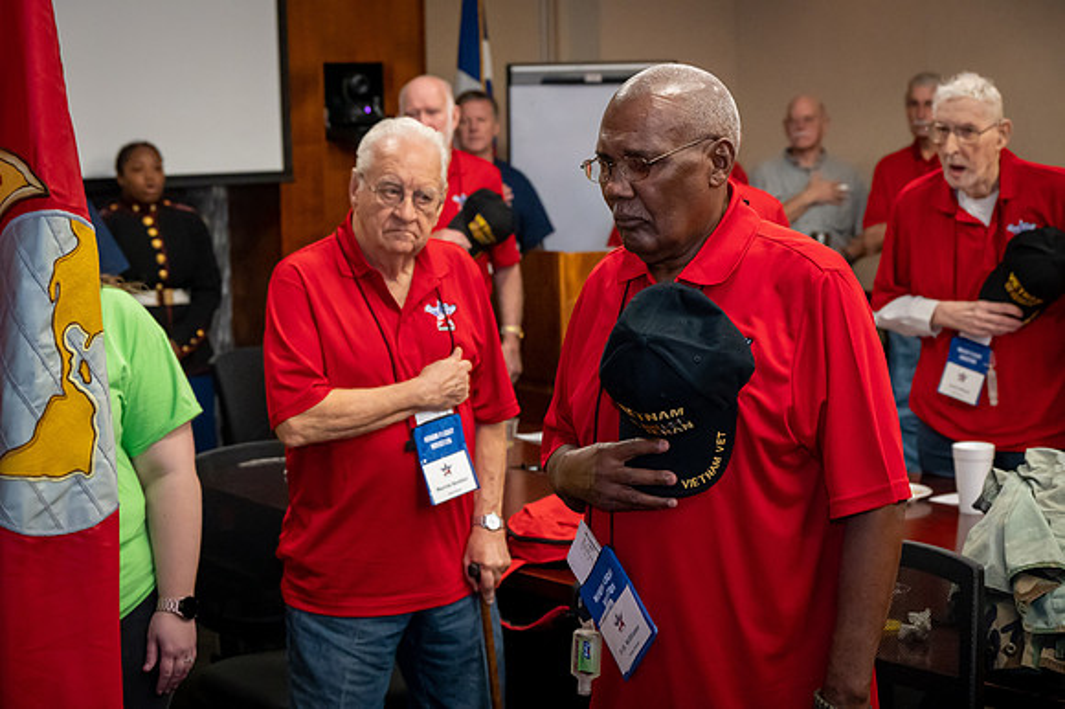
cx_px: 532
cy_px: 354
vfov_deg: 19.4
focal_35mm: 70
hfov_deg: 28.9
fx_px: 2070
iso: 12800
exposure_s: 1/160
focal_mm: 70
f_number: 6
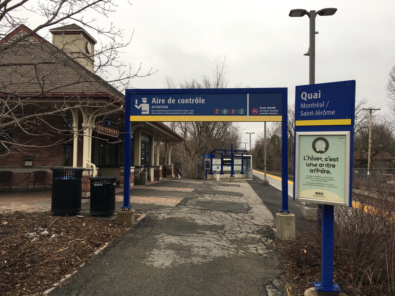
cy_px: 148
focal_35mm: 29
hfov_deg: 61.7
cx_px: 198
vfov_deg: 48.2
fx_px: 331
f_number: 2.2
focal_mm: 4.15
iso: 25
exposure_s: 1/60
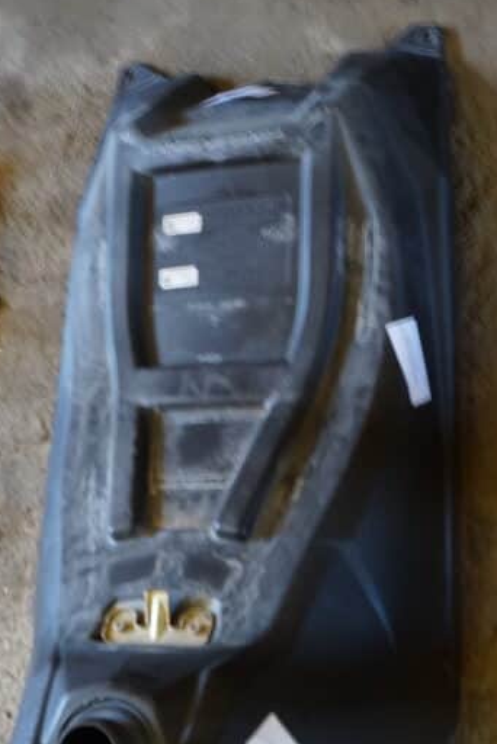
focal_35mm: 54
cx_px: 230
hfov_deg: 25.1
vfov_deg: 36.4
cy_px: 514
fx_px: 1117
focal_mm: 18
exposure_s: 1/5
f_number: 7.1
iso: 400
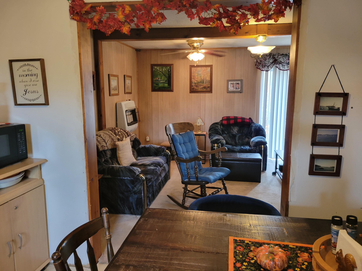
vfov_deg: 53.1
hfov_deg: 67.3
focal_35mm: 26
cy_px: 136
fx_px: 272
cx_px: 181
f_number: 1.8
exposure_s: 1/40
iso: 250
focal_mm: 5.4
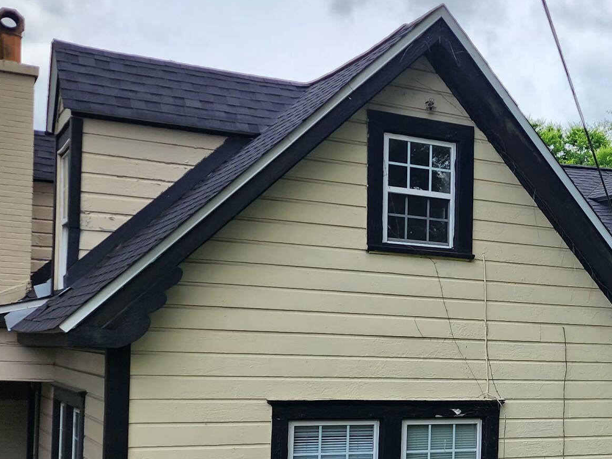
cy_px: 377
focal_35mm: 59
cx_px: 564
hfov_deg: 31.0
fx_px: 1043
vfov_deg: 24.4
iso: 12
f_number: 1.8
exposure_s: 1/628
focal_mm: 6.4
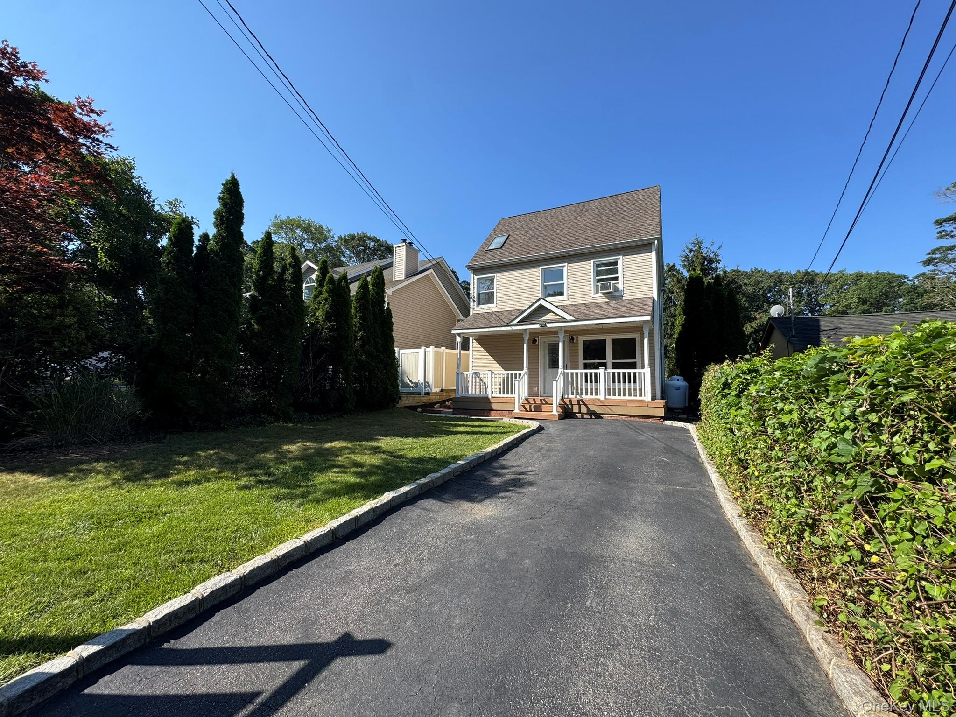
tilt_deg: +4.2
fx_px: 387
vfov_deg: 85.7
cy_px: 358
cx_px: 478
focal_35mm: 14
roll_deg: -0.6
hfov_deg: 102.1
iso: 40
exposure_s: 1/1236
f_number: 2.2
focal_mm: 2.22
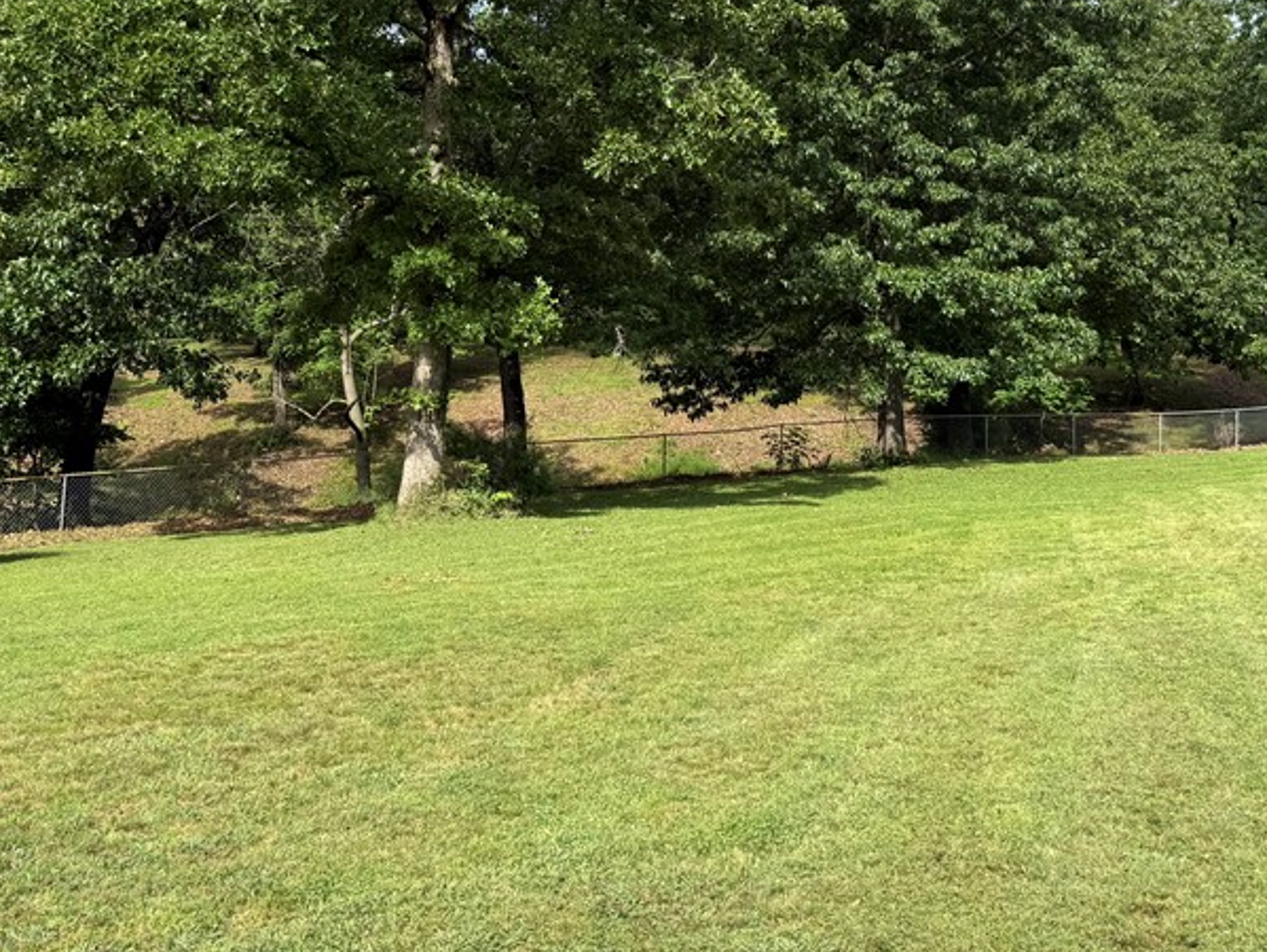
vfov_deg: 34.5
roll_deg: -1.3
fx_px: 1502
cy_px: 243
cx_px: 618
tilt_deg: +2.2
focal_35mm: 41
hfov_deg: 45.7
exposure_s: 1/2110
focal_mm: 6.76
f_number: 1.78
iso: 80
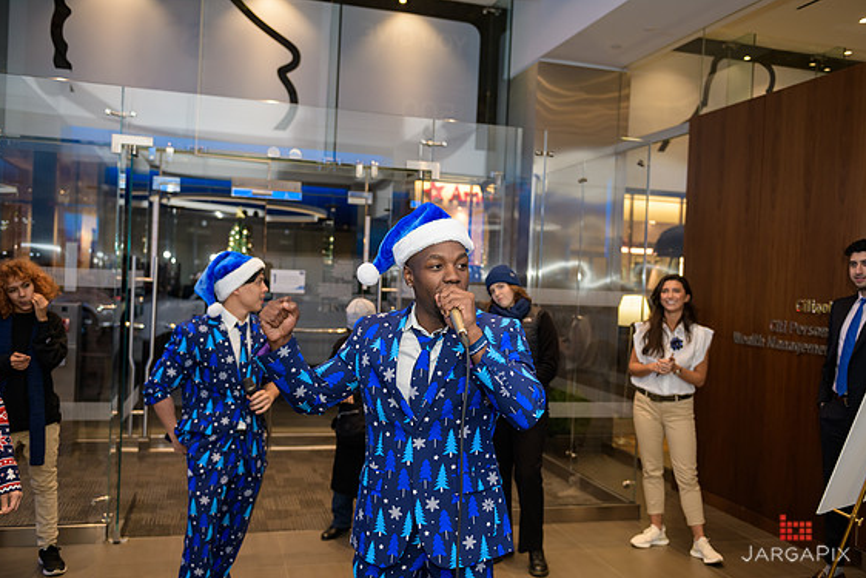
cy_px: 297
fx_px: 794
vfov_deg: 40.0
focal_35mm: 33
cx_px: 442
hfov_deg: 57.2
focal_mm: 32
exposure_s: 1/125
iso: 400
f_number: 3.2
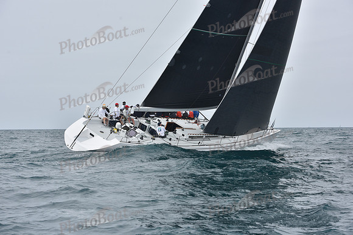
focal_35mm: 70
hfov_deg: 28.8
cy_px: 118
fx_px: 687
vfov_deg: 19.5
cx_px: 176
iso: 250
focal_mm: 70
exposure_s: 1/800
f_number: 9
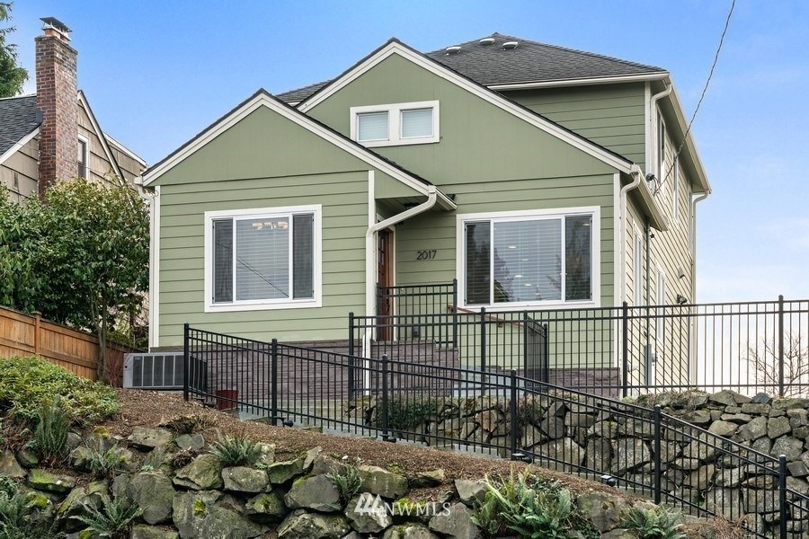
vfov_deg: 20.0
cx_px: 404
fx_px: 1528
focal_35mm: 68
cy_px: 270
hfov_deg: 29.7
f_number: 8
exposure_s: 1/320
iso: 200
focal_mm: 68
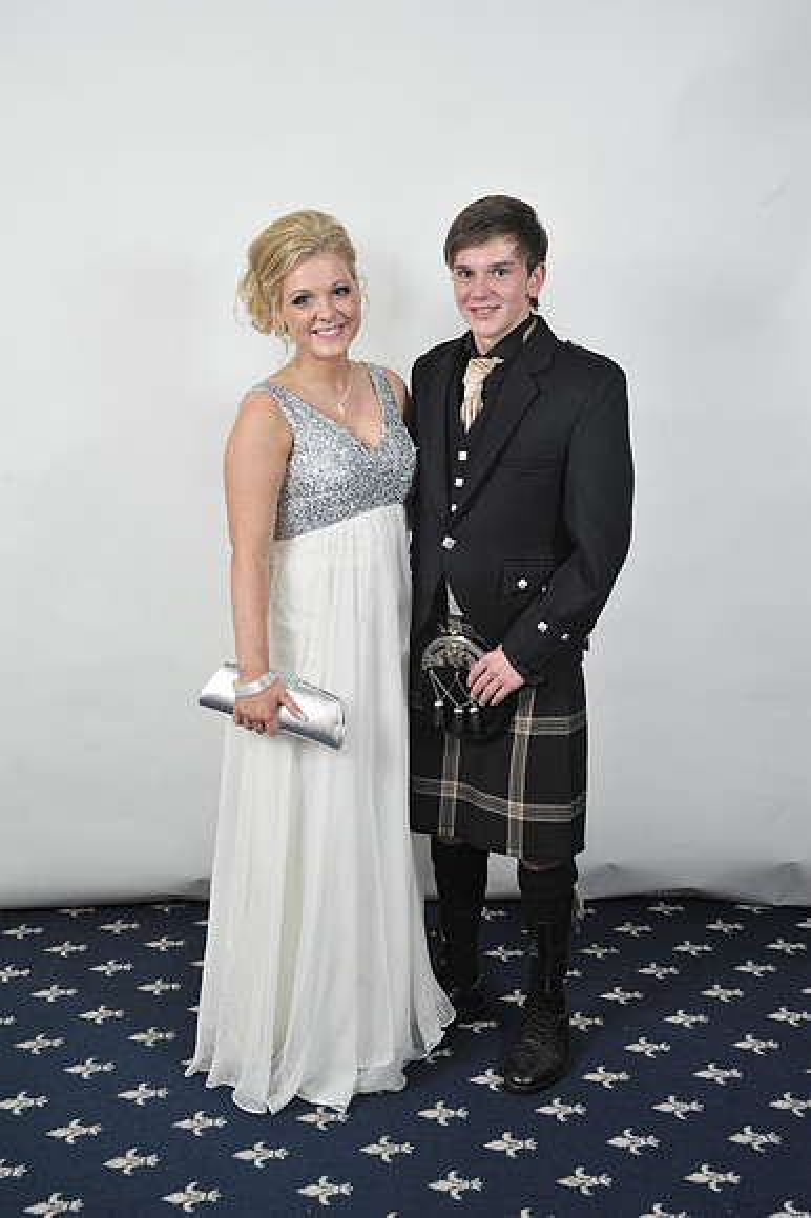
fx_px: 1522
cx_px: 406
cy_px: 609
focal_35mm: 45
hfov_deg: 29.8
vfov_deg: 43.6
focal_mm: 45
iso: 1000
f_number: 7.1
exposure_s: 1/160
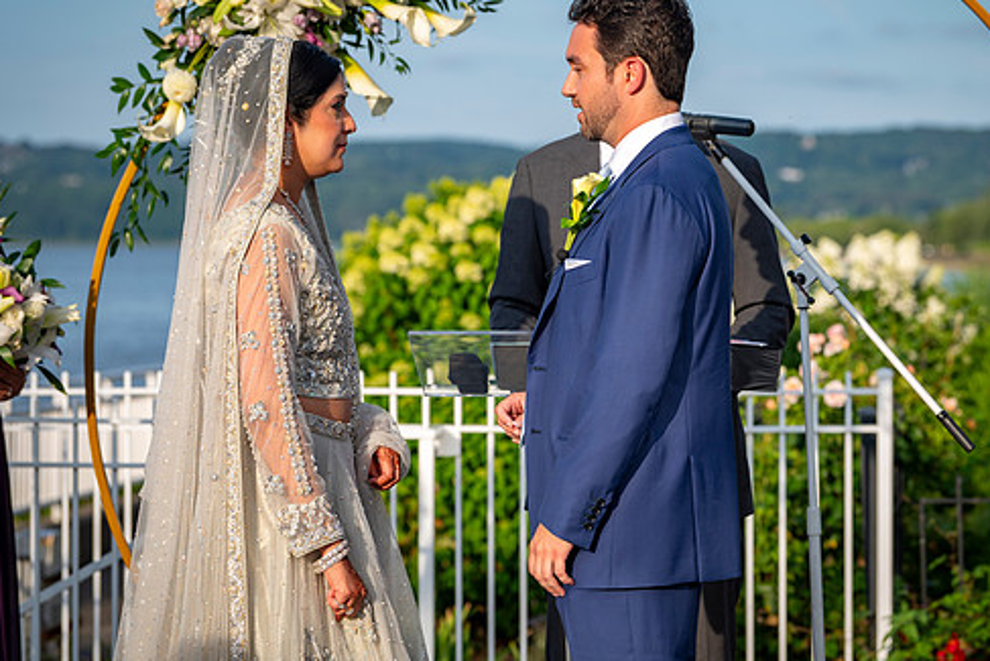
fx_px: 3521
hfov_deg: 16.0
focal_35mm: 128
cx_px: 560
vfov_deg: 10.7
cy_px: 313
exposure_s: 1/800
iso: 160
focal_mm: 102
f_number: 4.5
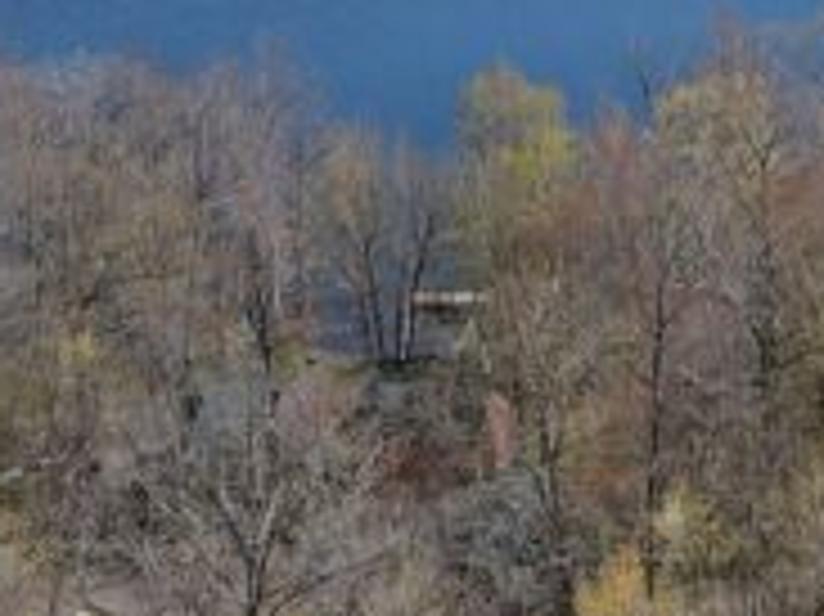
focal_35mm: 140
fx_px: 3330
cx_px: 1344
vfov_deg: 10.6
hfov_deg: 13.1
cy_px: 180
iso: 100
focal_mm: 4.5
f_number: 2.8
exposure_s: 1/500
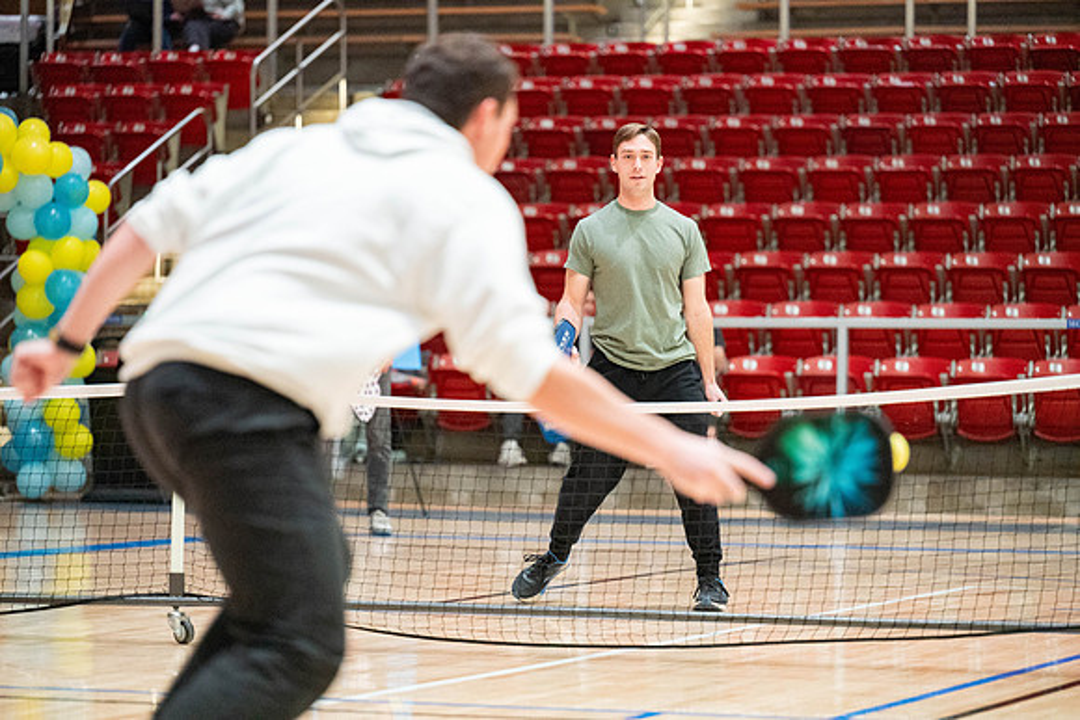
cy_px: 360
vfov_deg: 10.2
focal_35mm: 135
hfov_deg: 15.2
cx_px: 540
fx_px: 4051
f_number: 2.8
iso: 5000
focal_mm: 135
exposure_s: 1/500
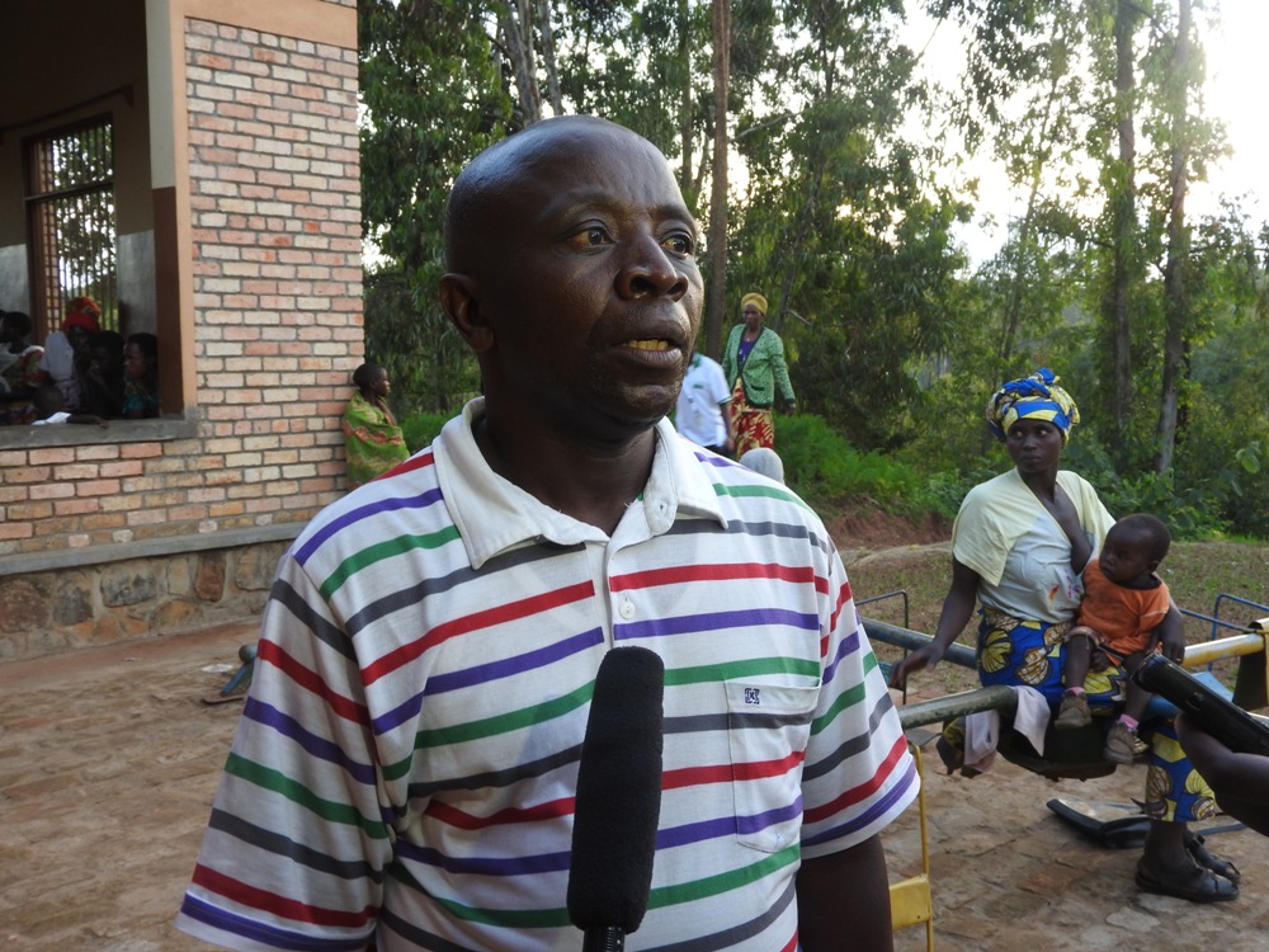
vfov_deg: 40.7
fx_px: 1283
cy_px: 476
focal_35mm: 35
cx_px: 634
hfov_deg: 52.6
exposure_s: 1/30
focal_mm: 6.3
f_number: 3.8
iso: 100
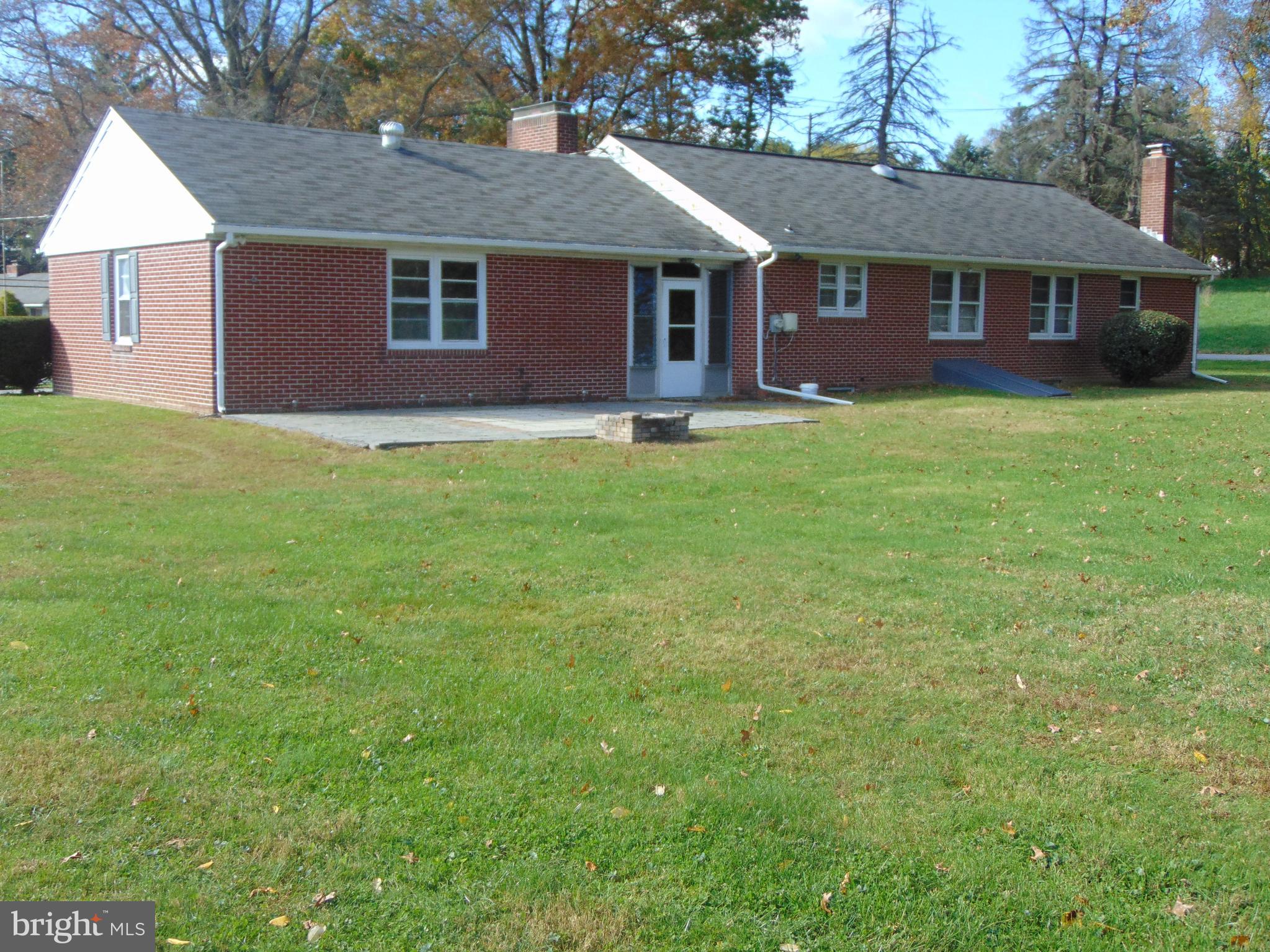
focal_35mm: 39
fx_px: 1431
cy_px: 476
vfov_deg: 36.8
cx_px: 635
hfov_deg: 47.9
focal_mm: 6.9
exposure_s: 1/400
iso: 80
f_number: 3.3
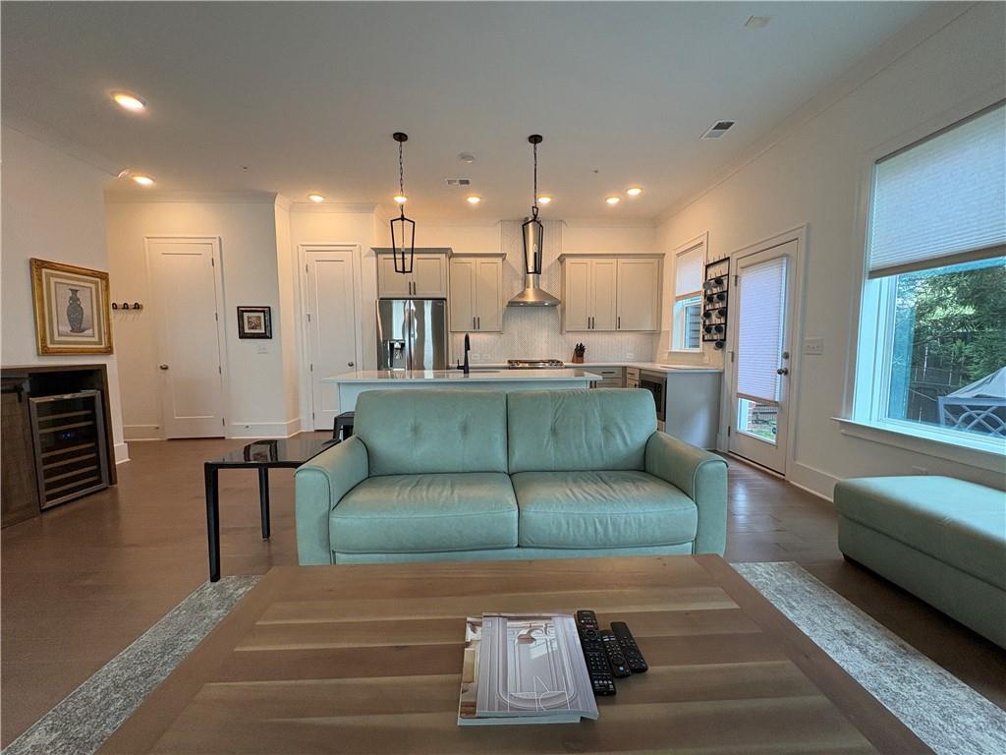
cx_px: 503
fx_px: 407
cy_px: 378
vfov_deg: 85.7
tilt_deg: -3.7
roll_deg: +0.3
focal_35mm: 14
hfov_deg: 102.1
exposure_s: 1/120
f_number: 2.2
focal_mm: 2.22
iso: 200
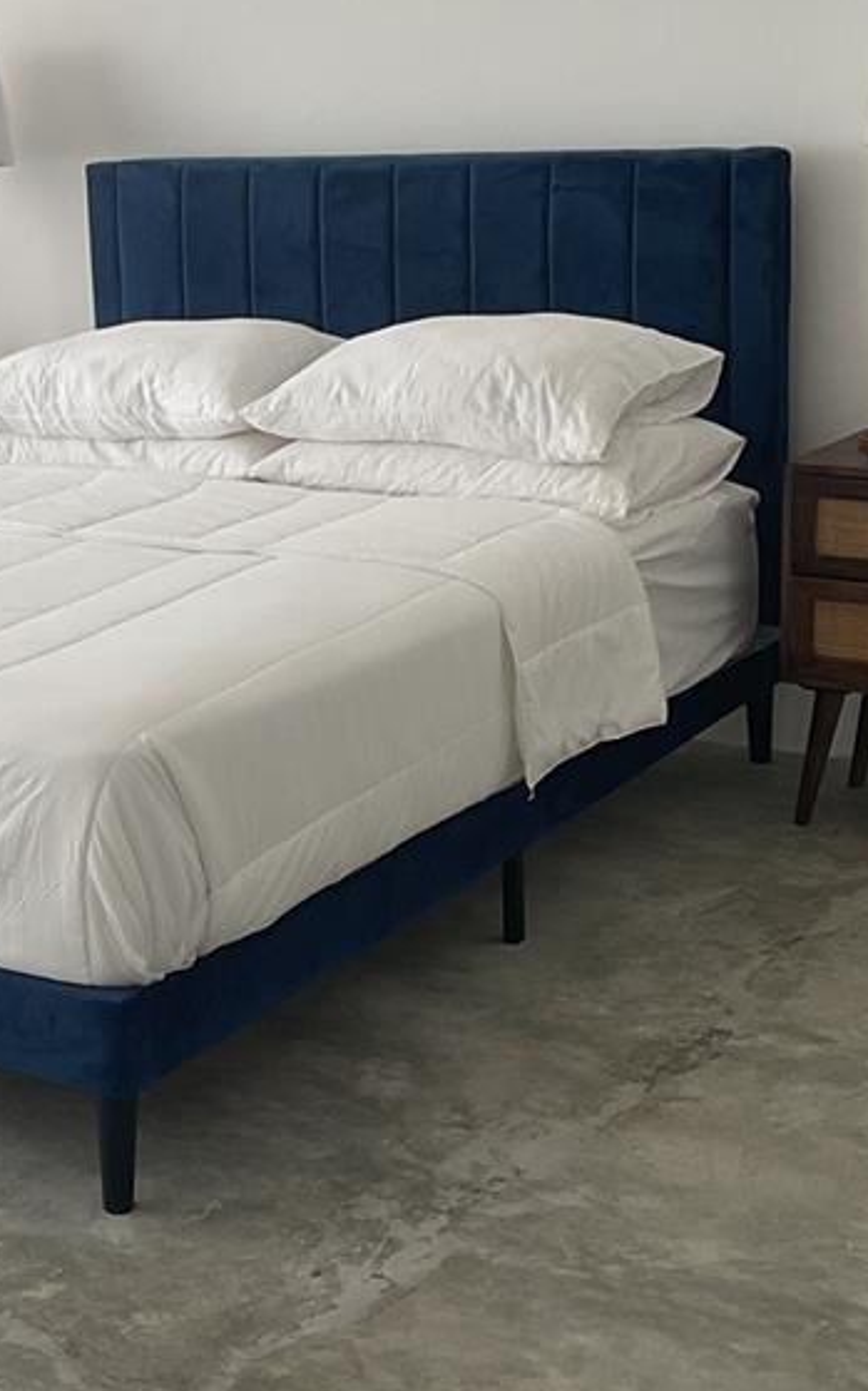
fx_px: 2500
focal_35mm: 66
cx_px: 147
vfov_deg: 31.1
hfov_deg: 19.5
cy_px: 642
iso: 32
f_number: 1.8
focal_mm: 3
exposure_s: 1/120
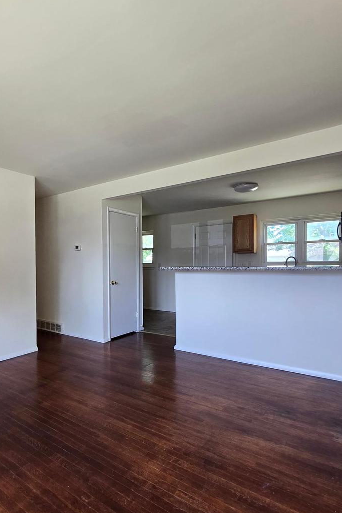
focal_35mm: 19
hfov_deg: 61.3
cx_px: 90
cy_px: 265
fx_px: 271
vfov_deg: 86.9
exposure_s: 1/60
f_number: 2.2
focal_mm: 2.2
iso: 100
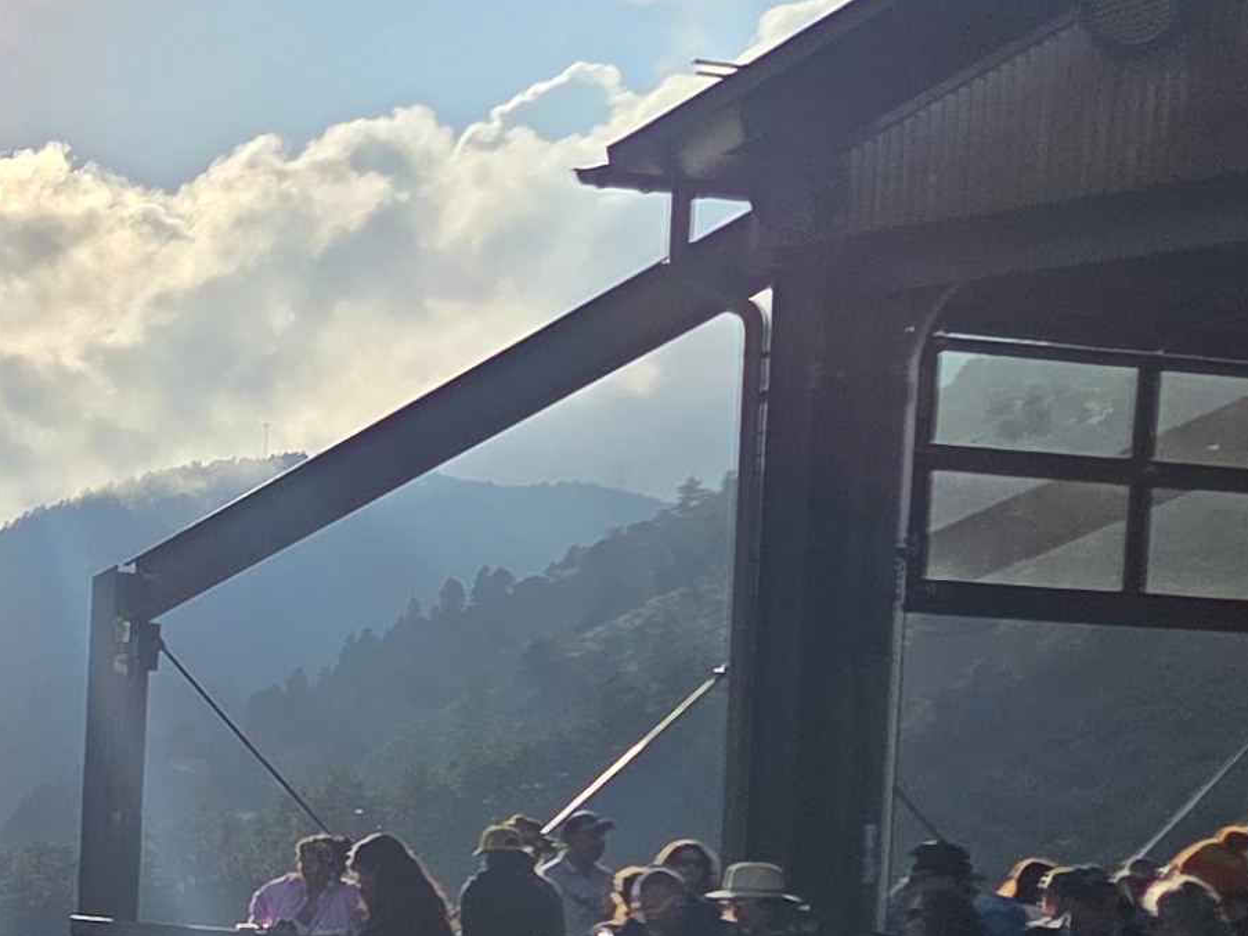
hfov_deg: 16.5
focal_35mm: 102
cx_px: -912
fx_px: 3676
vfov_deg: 14.4
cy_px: 781
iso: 32
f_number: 1.8
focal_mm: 5.4
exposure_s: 1/7891
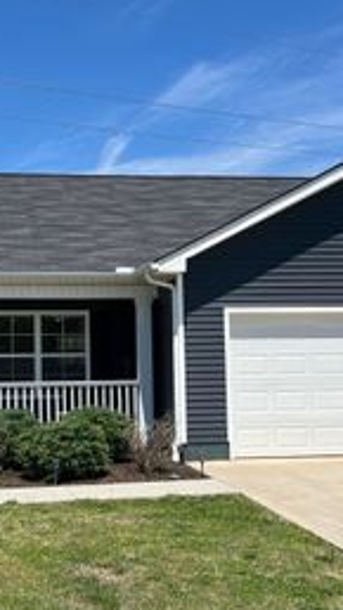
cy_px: 323
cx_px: 83
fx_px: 890
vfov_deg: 37.8
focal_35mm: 55
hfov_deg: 21.6
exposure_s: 1/5076
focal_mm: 5.7
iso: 50
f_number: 1.5
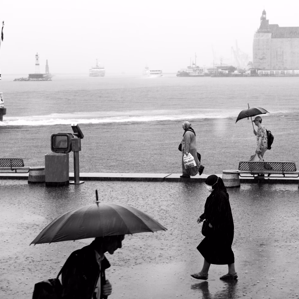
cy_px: 150
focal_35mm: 58
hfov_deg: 29.5
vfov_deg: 29.6
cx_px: 182
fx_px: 567
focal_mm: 30.2
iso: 500
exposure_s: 1/250
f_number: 3.6
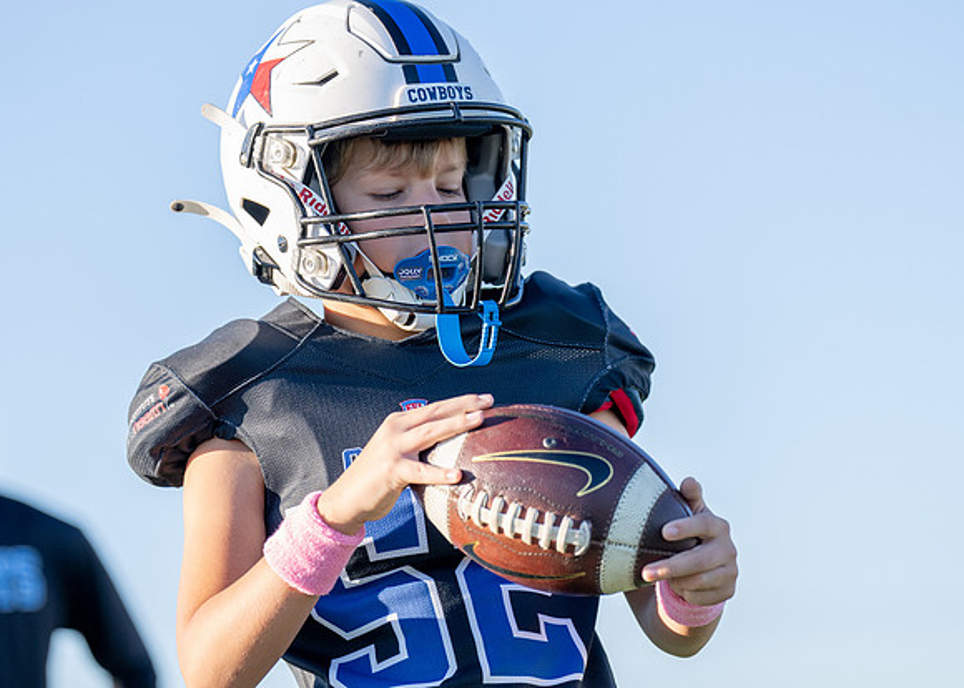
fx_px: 5050
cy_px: 315
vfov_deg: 7.8
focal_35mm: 184
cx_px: 492
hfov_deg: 10.9
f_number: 2.8
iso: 250
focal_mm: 135
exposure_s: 1/1600
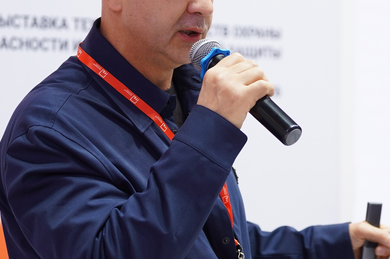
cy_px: 121
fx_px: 1591
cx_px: 247
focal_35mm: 147
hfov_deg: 14.0
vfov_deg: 9.3
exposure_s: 1/100
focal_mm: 70
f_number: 2.8
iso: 640
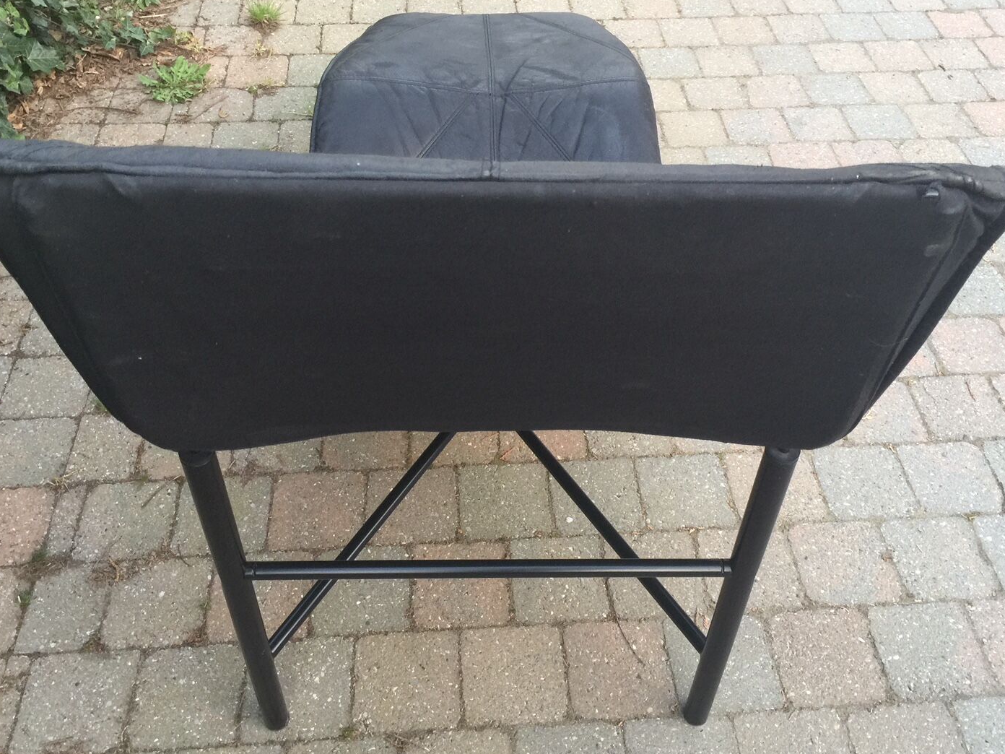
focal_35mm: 34
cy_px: 368
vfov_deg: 41.8
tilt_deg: -49.4
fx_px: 987
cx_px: 511
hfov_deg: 54.0
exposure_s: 1/17
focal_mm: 4.15
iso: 64
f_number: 2.2
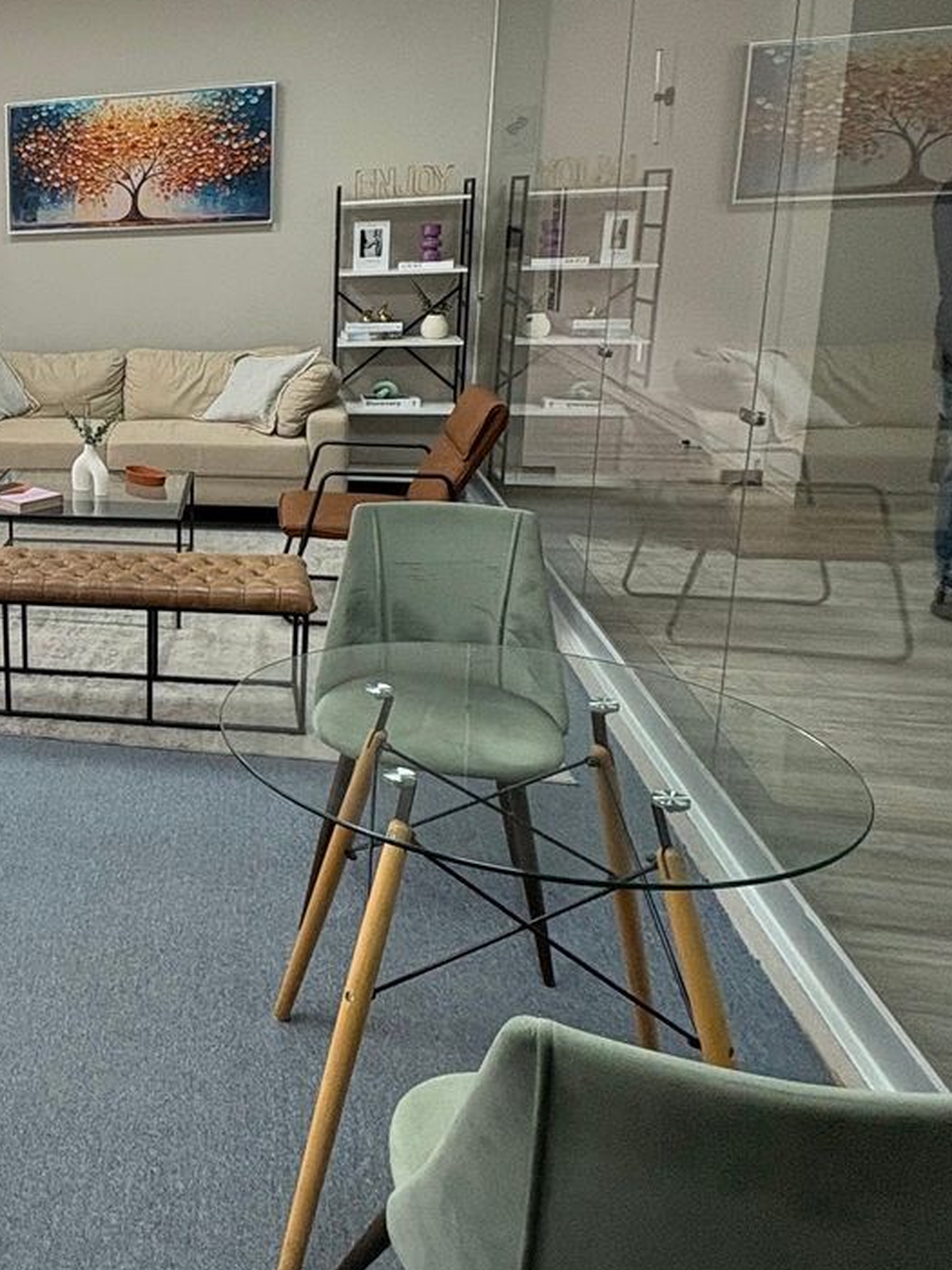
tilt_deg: -11.1
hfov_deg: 36.4
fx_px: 1173
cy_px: 466
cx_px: -127
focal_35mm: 32
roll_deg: +3.1
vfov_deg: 56.1
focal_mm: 2.22
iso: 125
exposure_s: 1/120
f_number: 2.2
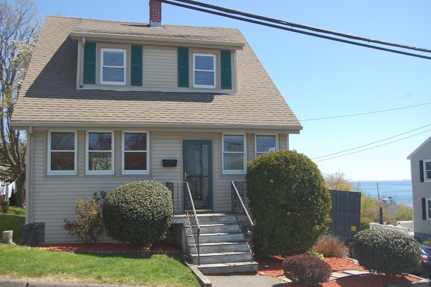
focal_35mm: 36
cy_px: 144
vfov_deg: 36.8
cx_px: 216
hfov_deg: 53.2
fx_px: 431
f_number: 5.6
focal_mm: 24
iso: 200
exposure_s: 1/500
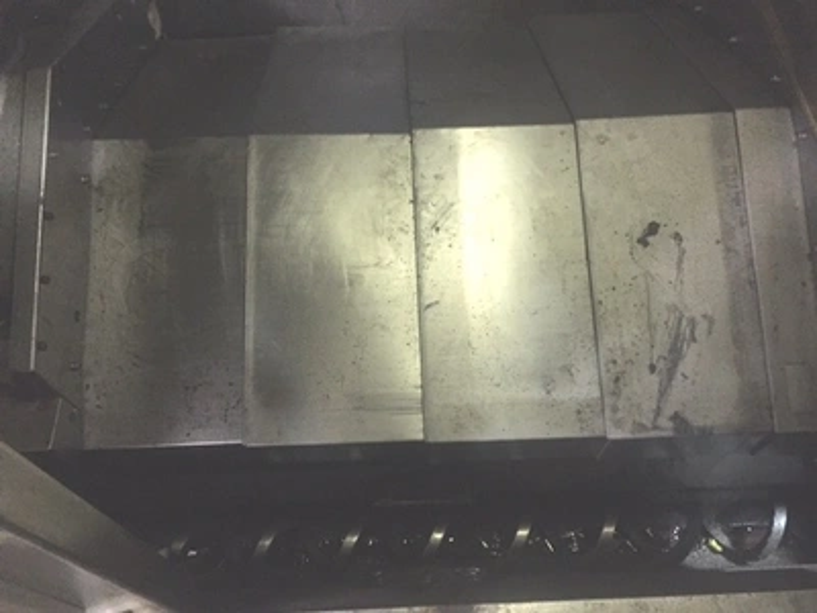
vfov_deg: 48.2
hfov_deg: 61.7
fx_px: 684
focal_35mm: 29
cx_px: 408
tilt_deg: -59.7
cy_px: 306
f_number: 2.2
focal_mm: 4.15
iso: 400
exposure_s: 1/15
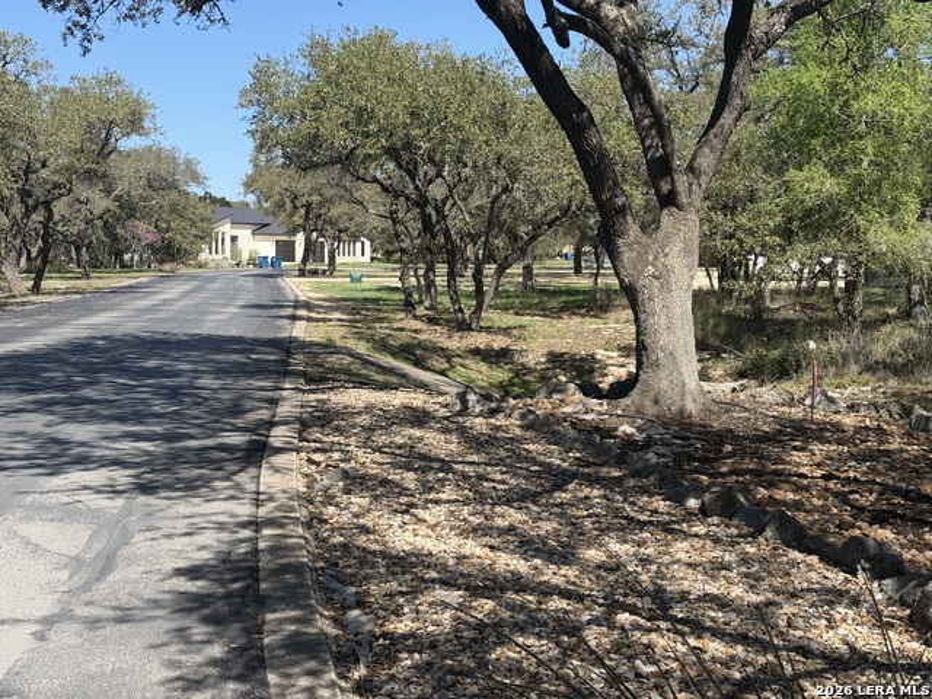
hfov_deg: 39.7
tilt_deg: -4.7
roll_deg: -0.2
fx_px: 1292
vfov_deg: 30.3
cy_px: 350
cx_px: 466
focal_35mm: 48
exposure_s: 1/2762
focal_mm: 6.76
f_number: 1.78
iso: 64
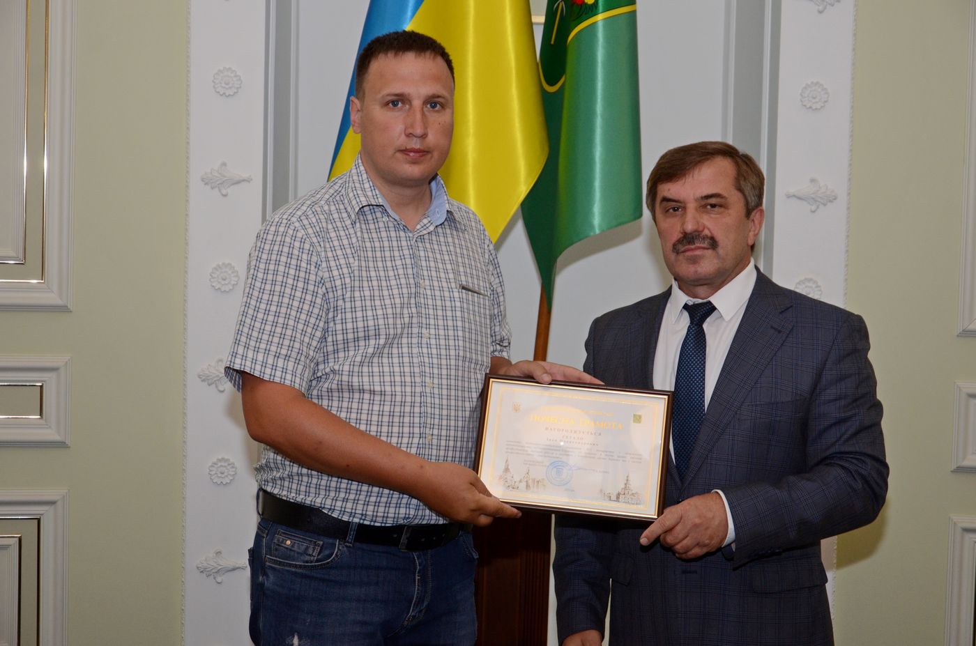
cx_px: 488
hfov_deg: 32.0
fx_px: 1704
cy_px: 323
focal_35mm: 63
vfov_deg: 21.5
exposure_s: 1/250
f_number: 4.8
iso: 800
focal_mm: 42
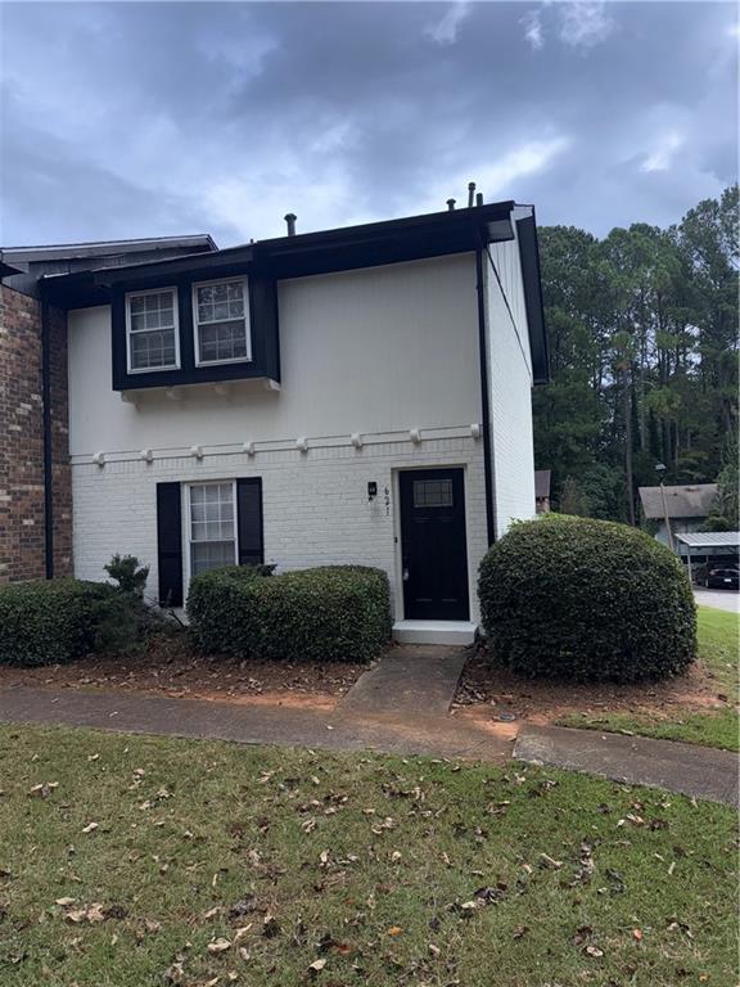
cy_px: 494
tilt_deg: +2.9
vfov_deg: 71.6
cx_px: 370
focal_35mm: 24
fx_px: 684
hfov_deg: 56.8
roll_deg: +1.2
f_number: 1.78
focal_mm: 6.76
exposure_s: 1/4167
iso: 50
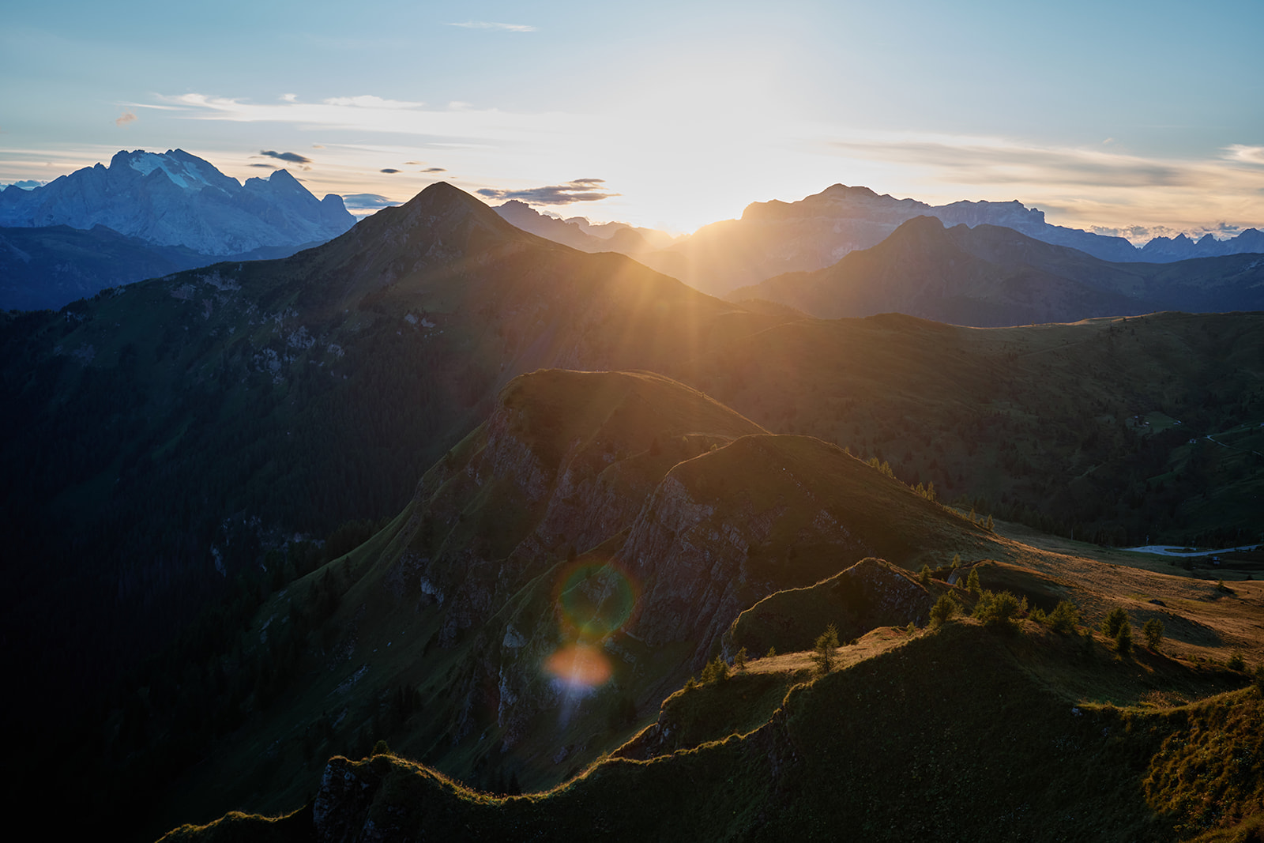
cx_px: 632
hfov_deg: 54.4
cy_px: 422
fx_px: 1229
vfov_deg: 37.9
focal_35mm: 35
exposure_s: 1/320
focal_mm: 23
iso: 125
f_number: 2.8
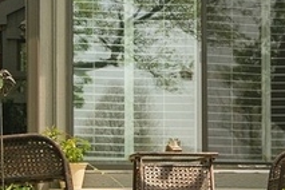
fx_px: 1084
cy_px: -36
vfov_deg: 9.9
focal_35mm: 137
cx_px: 262
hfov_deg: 14.8
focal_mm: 12
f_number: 8
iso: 200
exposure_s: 1/1000
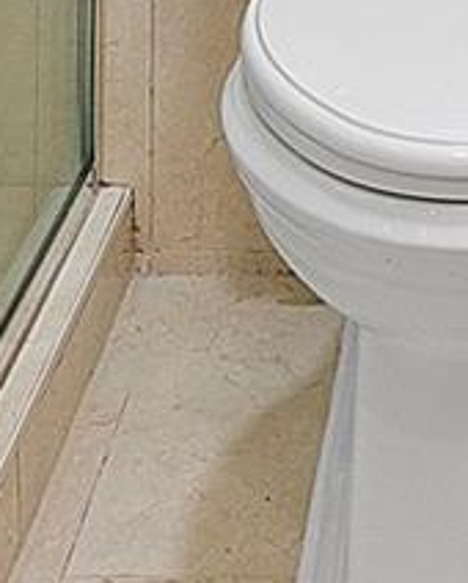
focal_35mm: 106
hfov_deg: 14.3
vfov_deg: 14.5
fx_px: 1833
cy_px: -630
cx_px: 493
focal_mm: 10
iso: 250
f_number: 7.1
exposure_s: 1/30
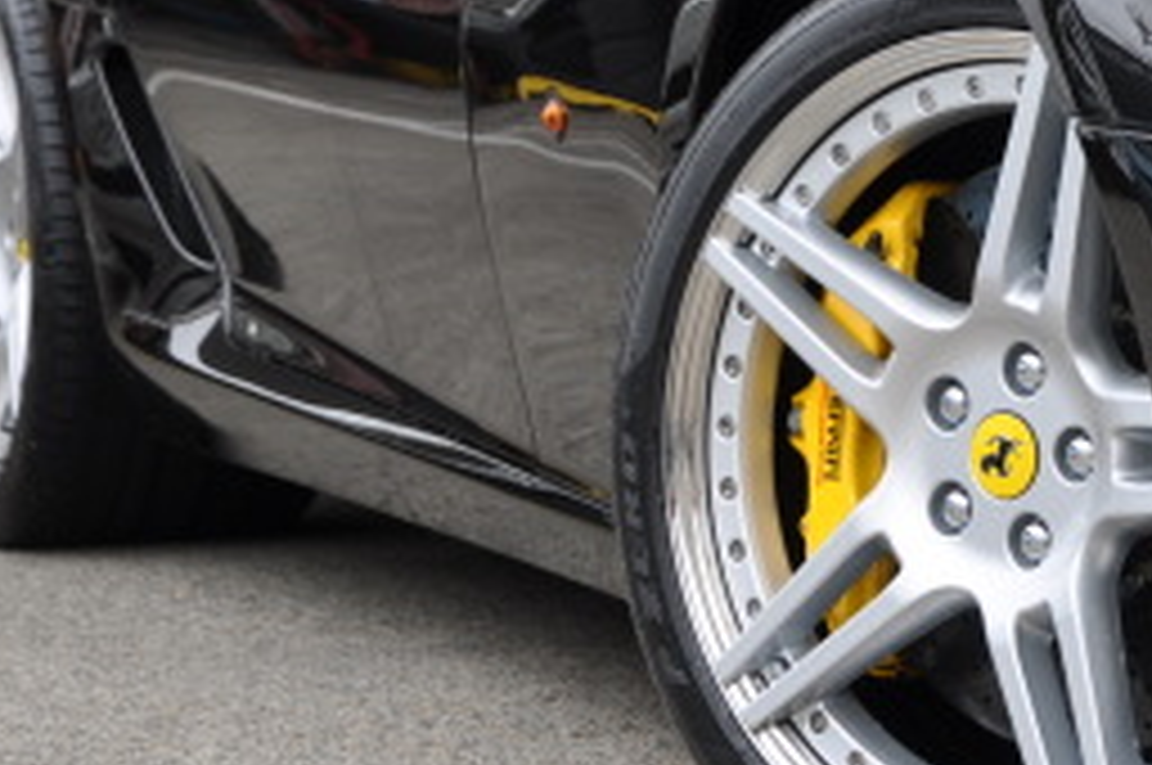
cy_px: 214
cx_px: 1102
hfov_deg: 12.3
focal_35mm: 165
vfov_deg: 8.3
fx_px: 5273
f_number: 4.8
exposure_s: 1/100
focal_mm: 48
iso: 200
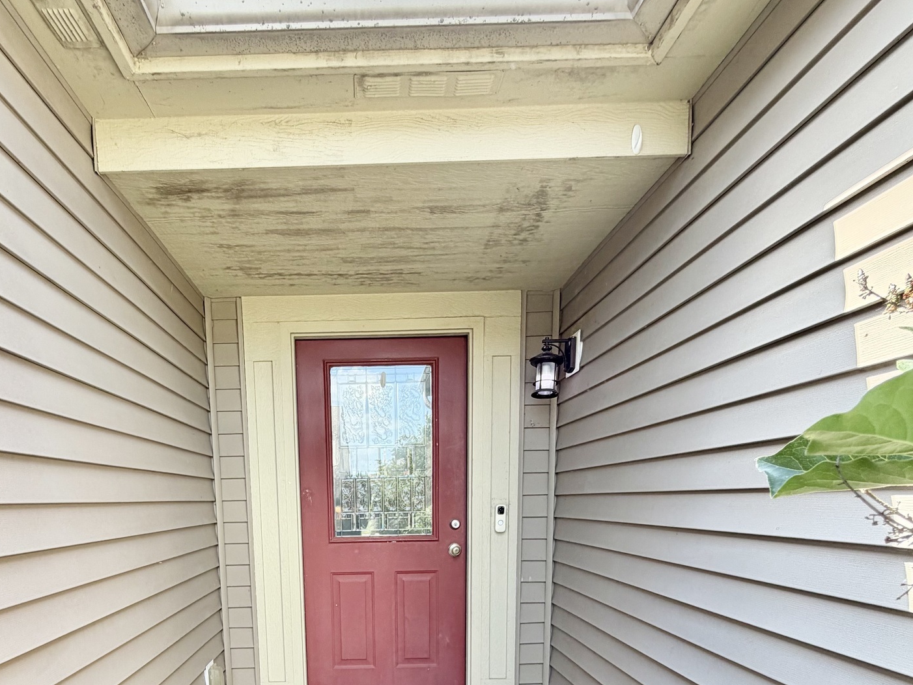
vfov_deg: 52.8
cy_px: 596
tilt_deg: -8.4
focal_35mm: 23
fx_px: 607
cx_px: 361
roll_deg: +1.5
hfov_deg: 73.0
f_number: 2.2
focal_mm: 2.22
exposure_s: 1/124
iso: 40
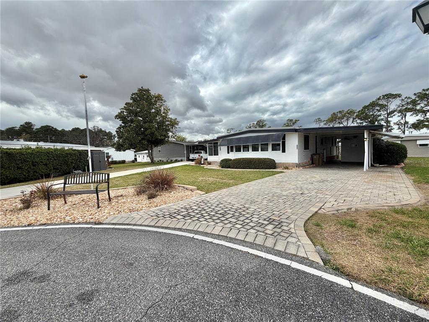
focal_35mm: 14
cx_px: 214
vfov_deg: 85.7
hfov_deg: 102.1
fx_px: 174
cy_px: 161
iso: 20
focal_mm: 2.22
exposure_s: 1/1145
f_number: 2.2
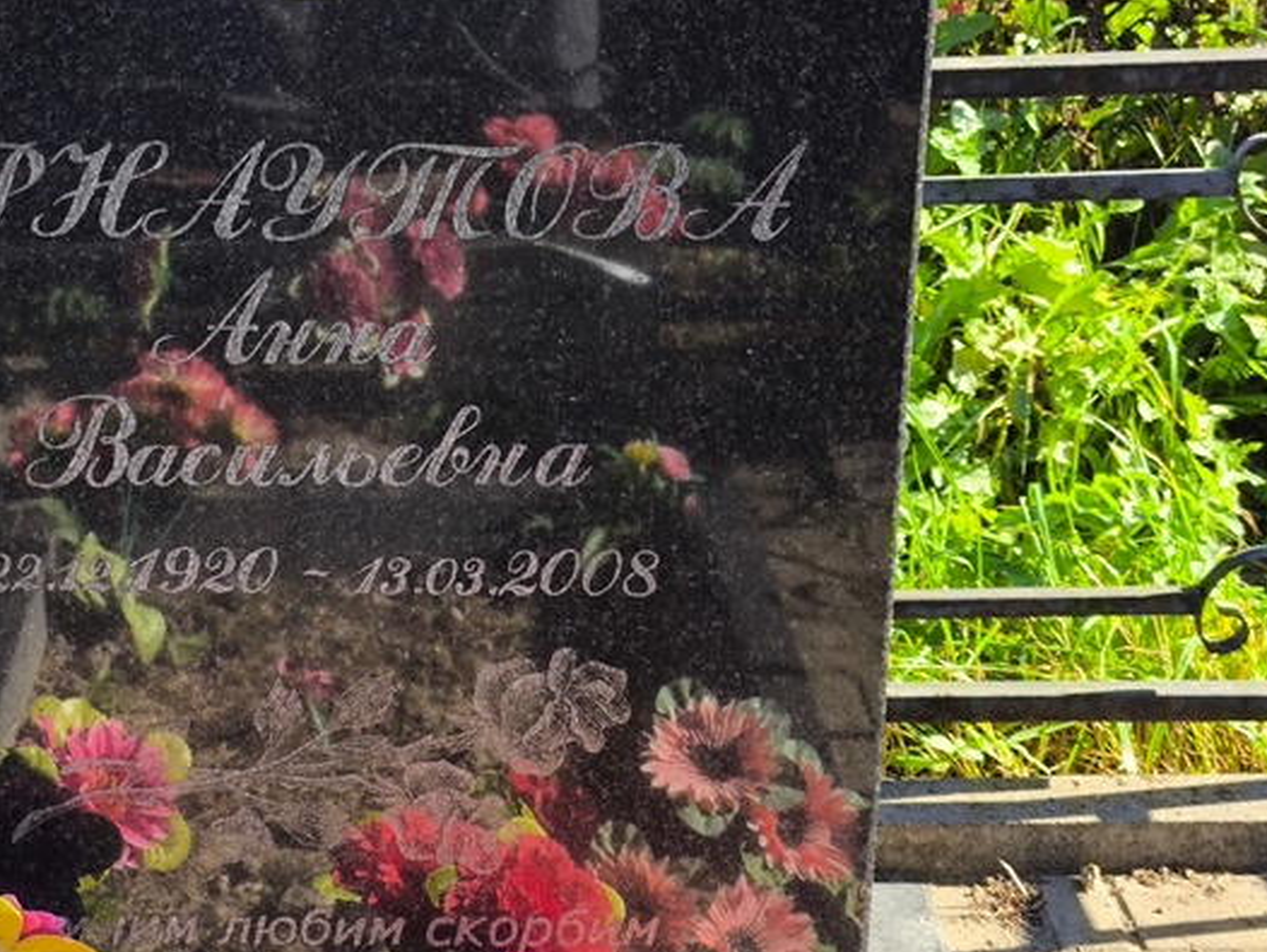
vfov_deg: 19.4
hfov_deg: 25.5
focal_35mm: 76
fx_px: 2783
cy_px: 468
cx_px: 379
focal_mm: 4.71
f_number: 1.7
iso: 50
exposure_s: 1/306
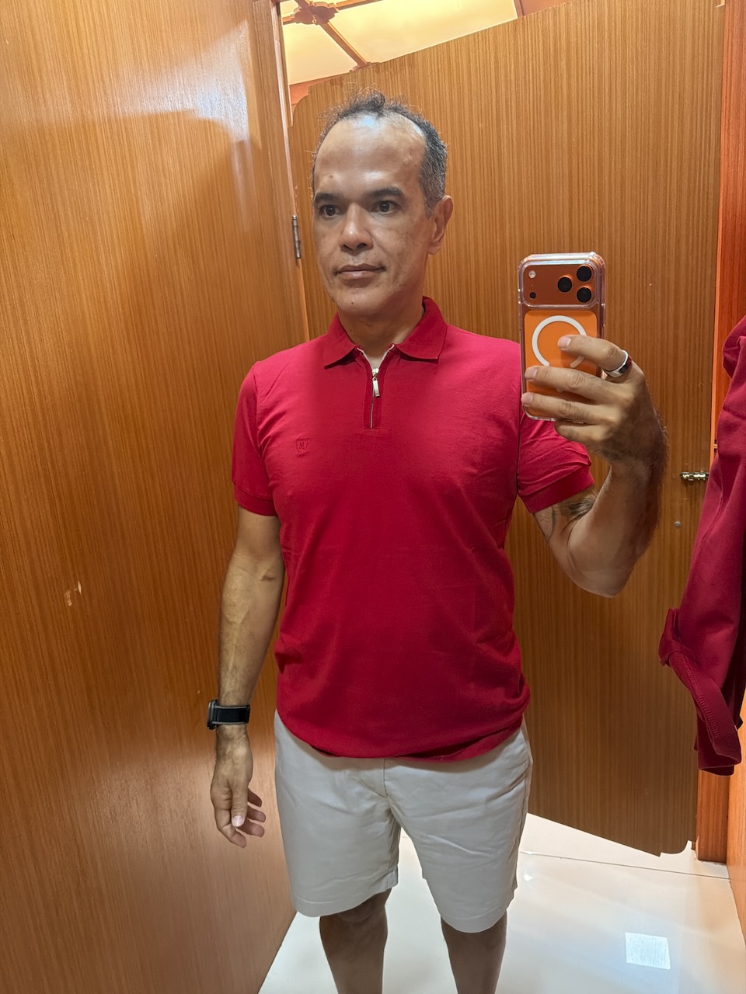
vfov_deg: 71.6
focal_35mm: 24
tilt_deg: -14.2
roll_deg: +5.6
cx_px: 373
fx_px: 690
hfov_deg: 56.8
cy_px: 497
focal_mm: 6.76
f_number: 1.78
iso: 800
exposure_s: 1/60
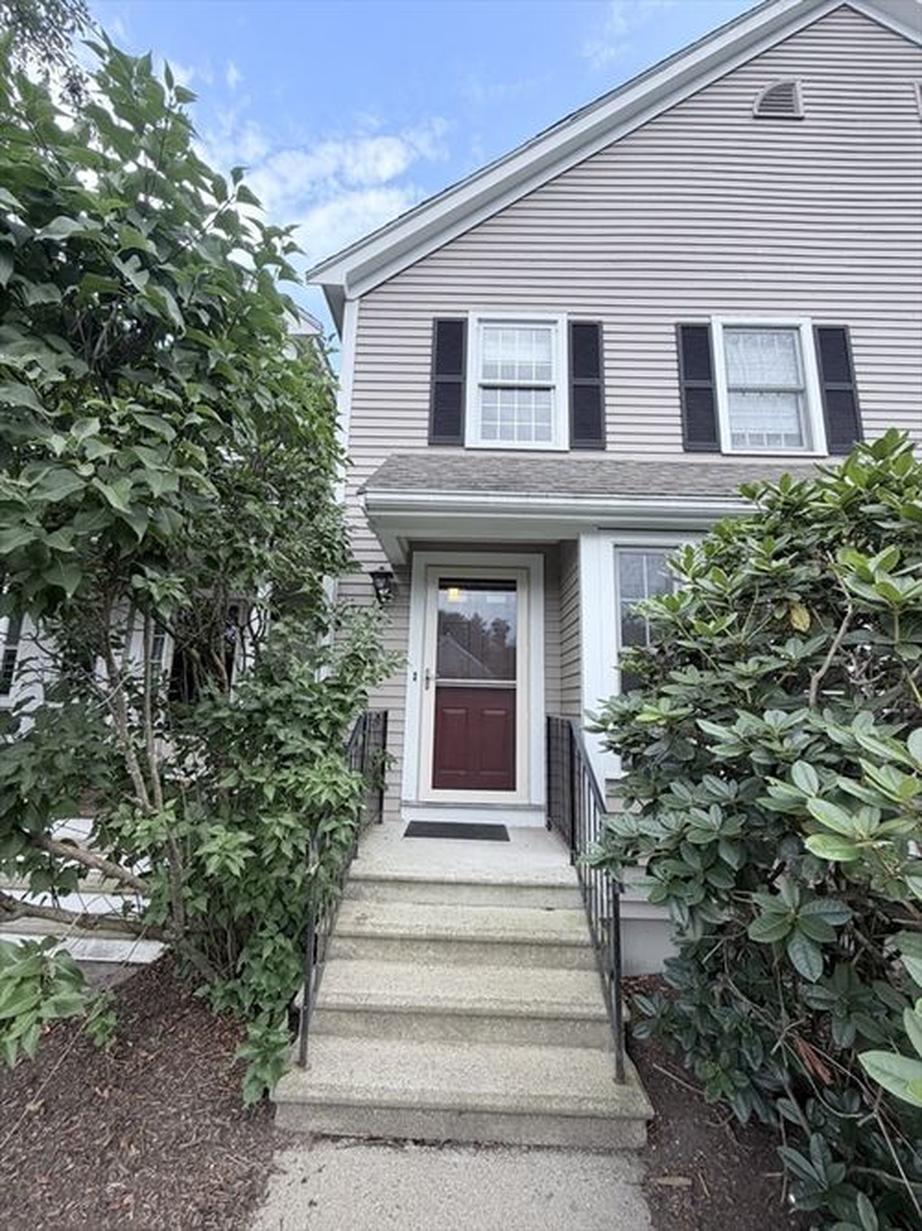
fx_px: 497
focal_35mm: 14
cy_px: 616
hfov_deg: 85.7
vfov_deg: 102.1
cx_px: 461
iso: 40
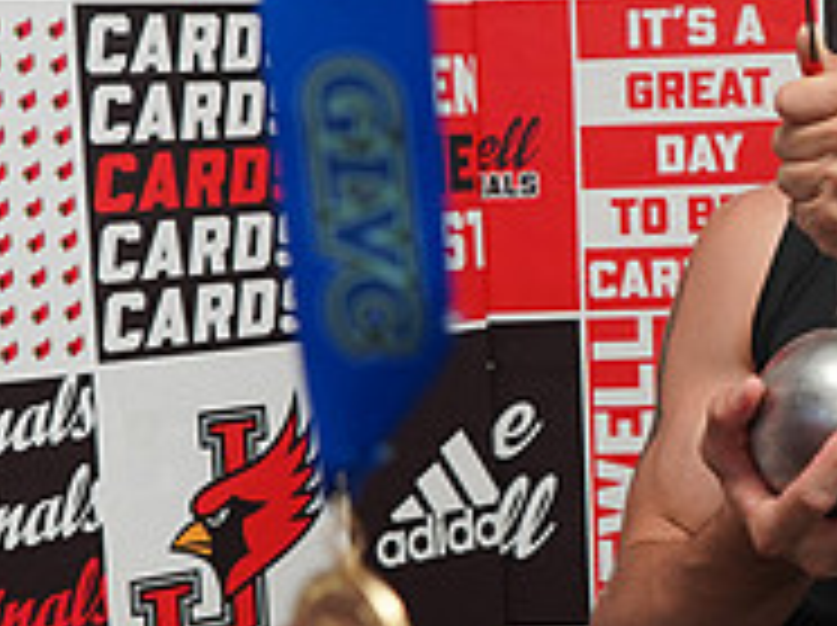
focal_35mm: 93
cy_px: 272
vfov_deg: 15.9
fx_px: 2246
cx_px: 684
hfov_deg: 20.8
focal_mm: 31
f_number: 4
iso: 1250
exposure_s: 1/160
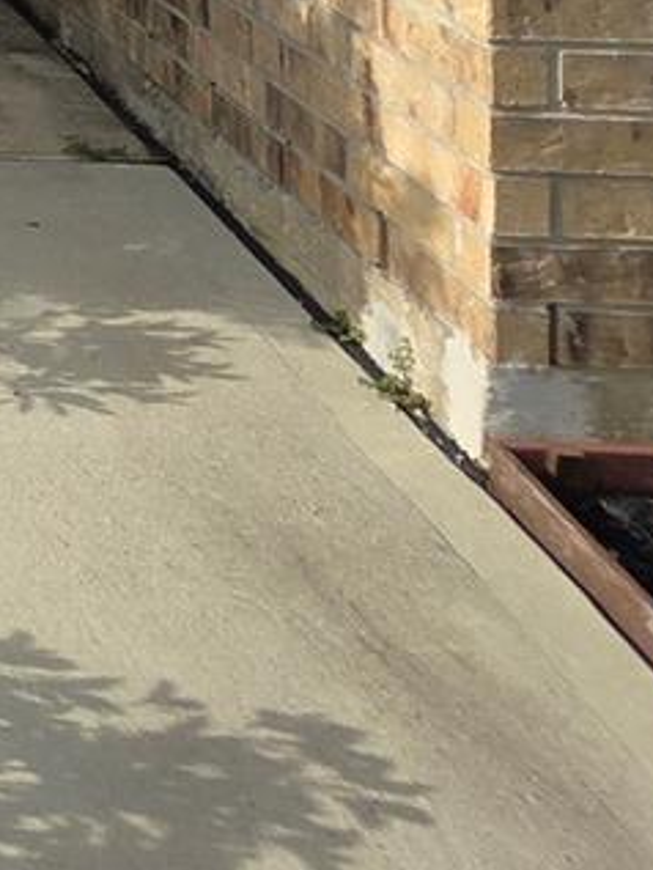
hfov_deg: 15.8
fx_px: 1584
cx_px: -798
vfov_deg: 23.5
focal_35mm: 63
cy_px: -489
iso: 40
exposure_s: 1/1718
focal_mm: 2.2
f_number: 1.9
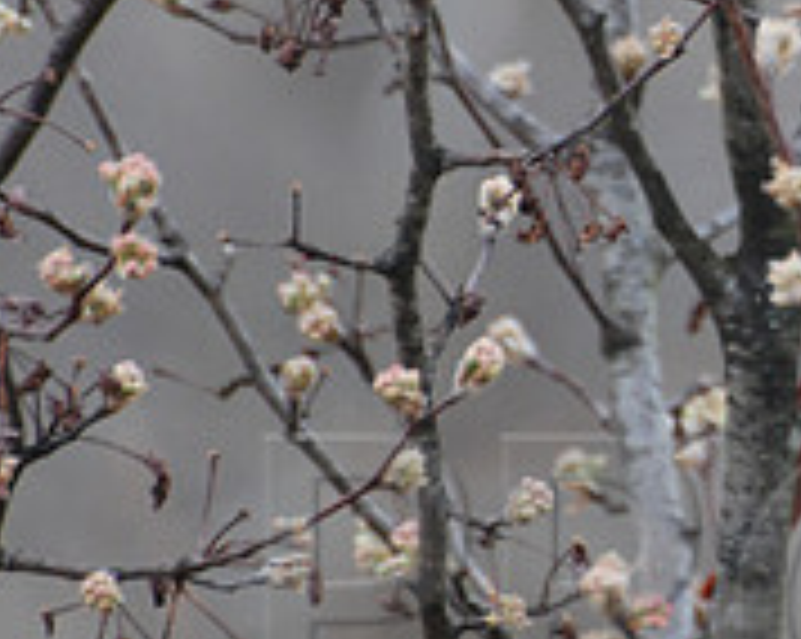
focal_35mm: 1379
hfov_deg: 1.4
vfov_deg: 1.1
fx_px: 32655
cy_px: 216
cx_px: 994
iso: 400
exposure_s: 1/200
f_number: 5.6
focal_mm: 300
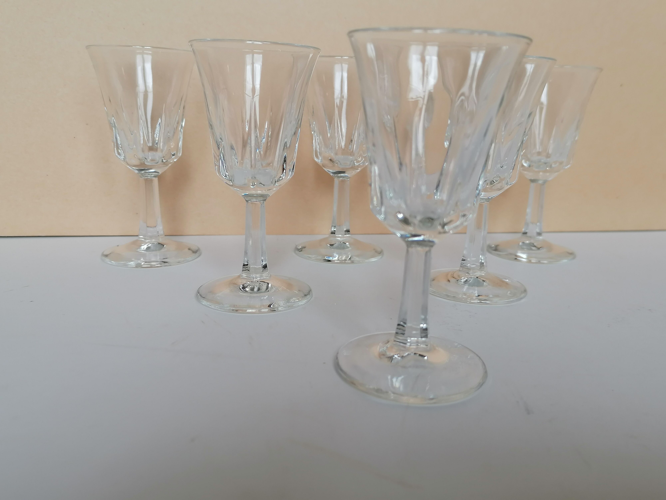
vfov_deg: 45.4
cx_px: 333
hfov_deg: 58.4
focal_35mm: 31
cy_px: 250
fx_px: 596
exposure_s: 1/125
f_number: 1.8
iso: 50
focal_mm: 4.75
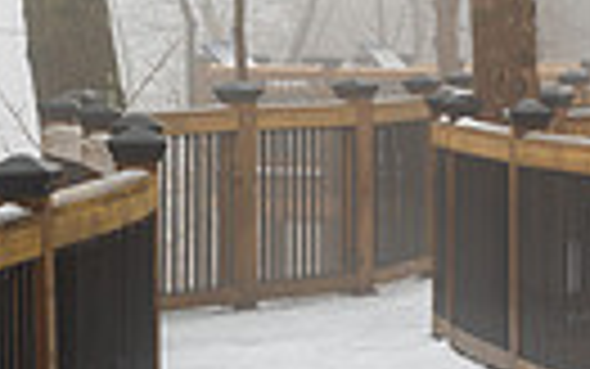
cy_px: -112
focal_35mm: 192
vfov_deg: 6.8
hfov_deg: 10.9
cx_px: 356
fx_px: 3089
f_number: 13
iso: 64
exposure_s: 1/6
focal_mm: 55
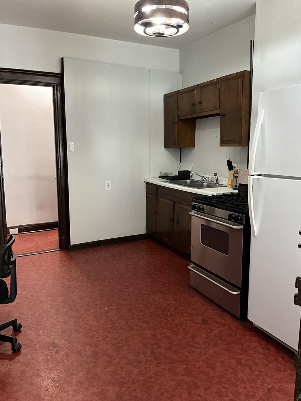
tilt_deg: -7.6
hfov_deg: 48.2
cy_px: 200
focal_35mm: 29
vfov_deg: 61.7
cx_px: 150
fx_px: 336
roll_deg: -1.4
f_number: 1.8
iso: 320
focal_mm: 3
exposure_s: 1/45
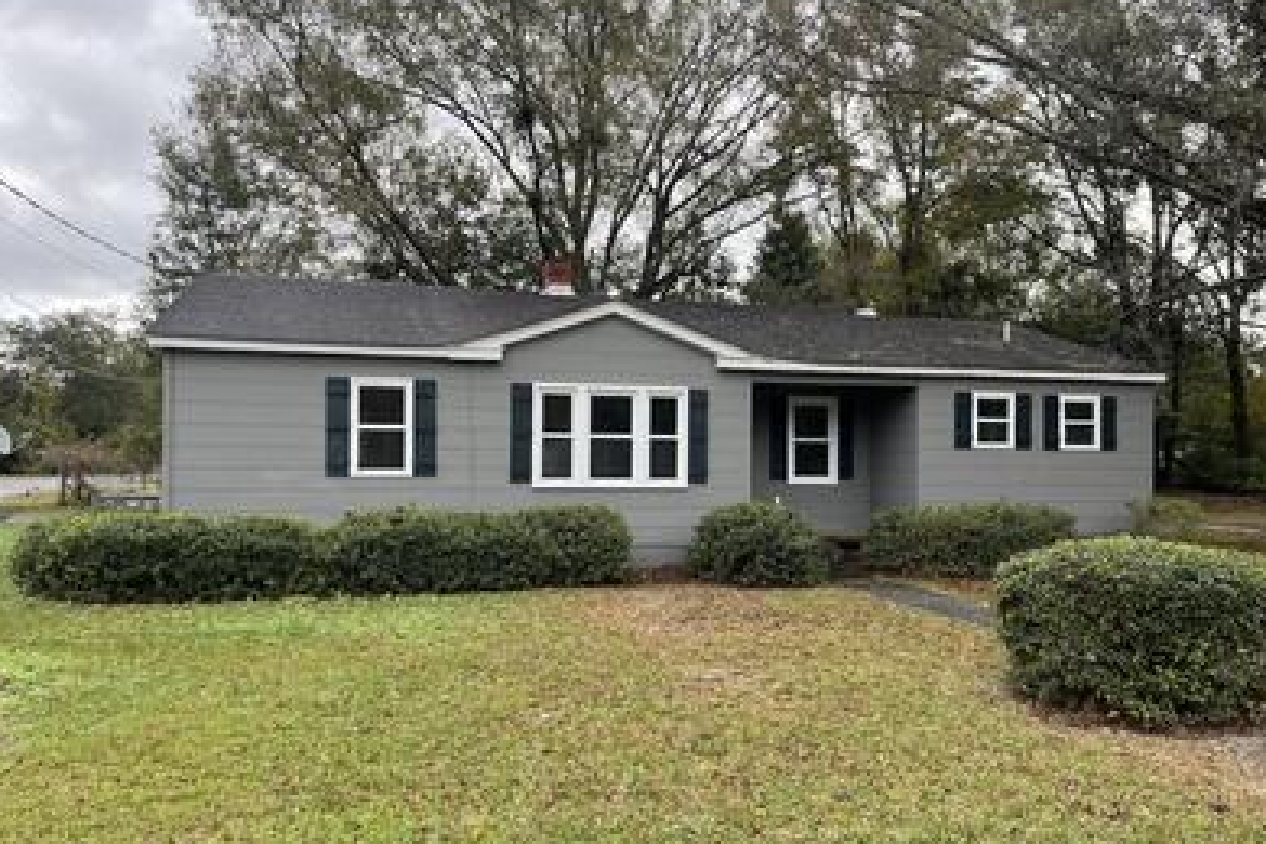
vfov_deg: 46.4
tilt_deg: +0.6
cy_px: 450
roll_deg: +0.3
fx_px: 985
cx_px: 643
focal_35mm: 28
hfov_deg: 65.5
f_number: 1.6
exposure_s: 1/571
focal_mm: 5.1
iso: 50
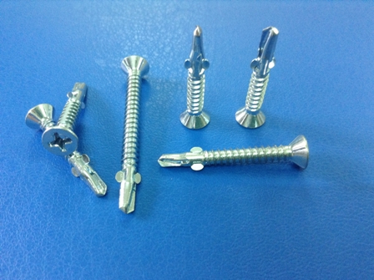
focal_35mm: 33
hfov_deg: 55.4
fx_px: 356
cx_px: 187
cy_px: 140
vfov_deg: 42.9
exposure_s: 1/25
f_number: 2.4
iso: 125
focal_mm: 3.3
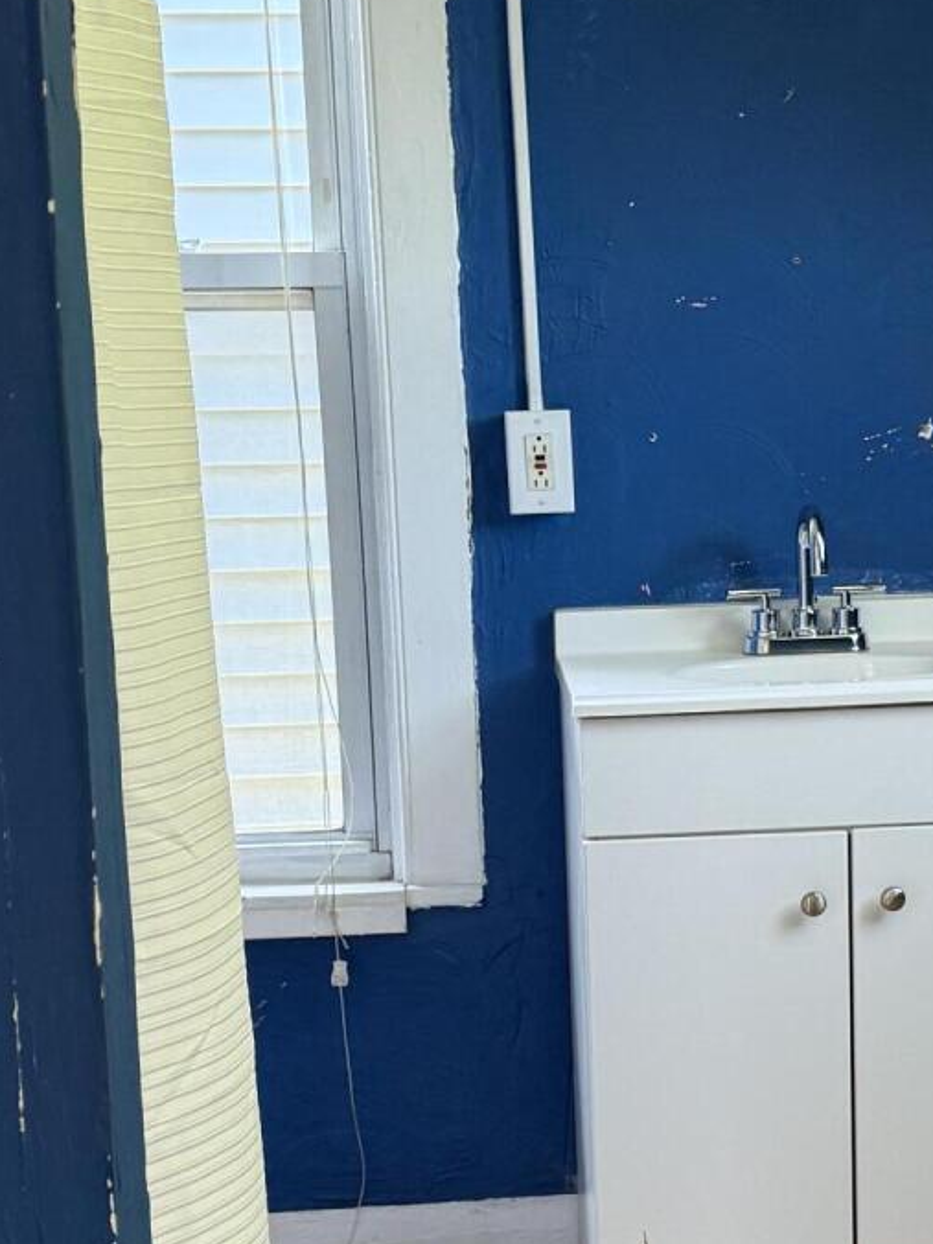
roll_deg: +1.6
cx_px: 751
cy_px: 900
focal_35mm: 71
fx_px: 2552
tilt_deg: -11.1
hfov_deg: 20.5
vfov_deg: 27.1
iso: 200
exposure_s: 1/81
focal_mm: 6.76
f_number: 1.78
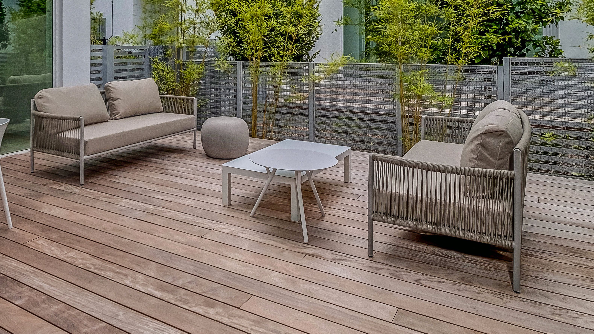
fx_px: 457
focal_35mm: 29
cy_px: 53
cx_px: 203
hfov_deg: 64.5
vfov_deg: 38.2
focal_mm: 9
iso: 800
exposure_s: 1/1000
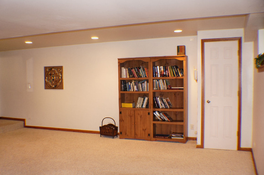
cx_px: 124
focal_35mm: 43
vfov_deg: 31.1
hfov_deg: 45.5
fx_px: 315
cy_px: 92
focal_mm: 26
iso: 800
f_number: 4
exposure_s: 1/60
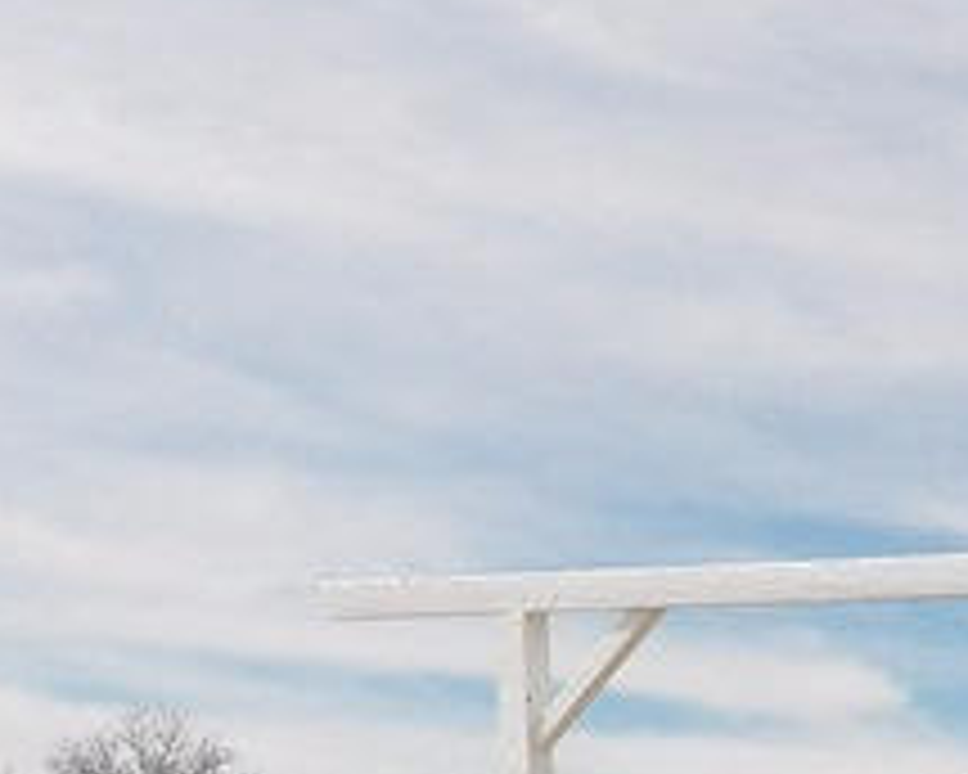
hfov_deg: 12.1
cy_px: 986
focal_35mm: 159
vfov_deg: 9.6
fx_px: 4555
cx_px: 360
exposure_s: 1/1250
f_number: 4.5
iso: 125
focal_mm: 6.3
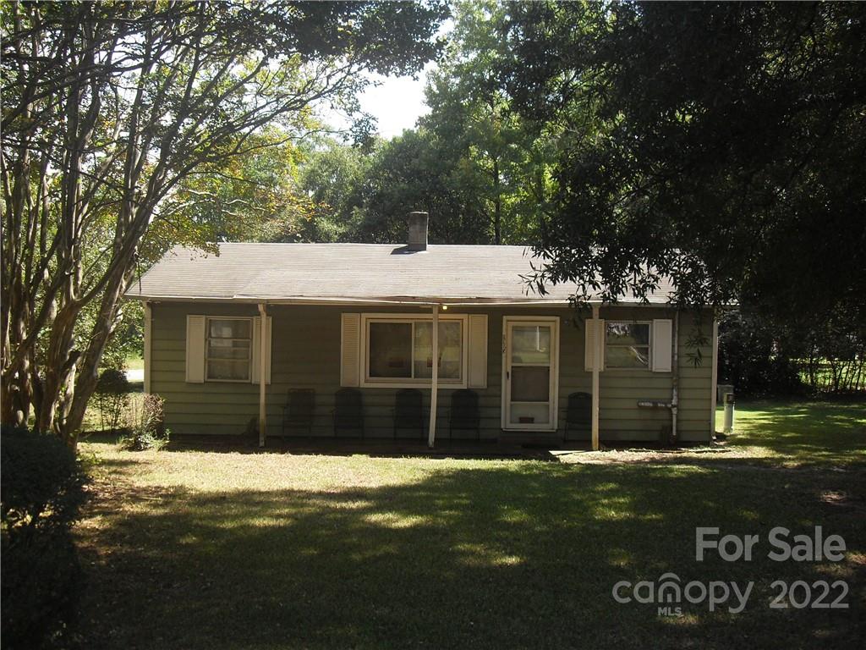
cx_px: 433
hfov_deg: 50.1
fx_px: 926
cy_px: 325
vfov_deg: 38.7
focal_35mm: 37
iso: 80
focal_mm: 6.3
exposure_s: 1/250
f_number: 2.8
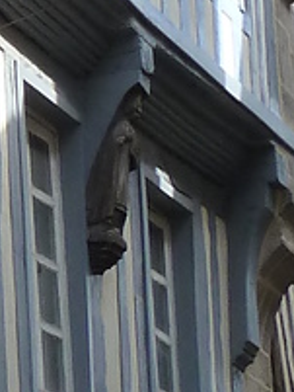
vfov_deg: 9.9
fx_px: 2251
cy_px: 230
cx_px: -483
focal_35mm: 199
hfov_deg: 6.9
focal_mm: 4.1
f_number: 4
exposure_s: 1/250
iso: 125
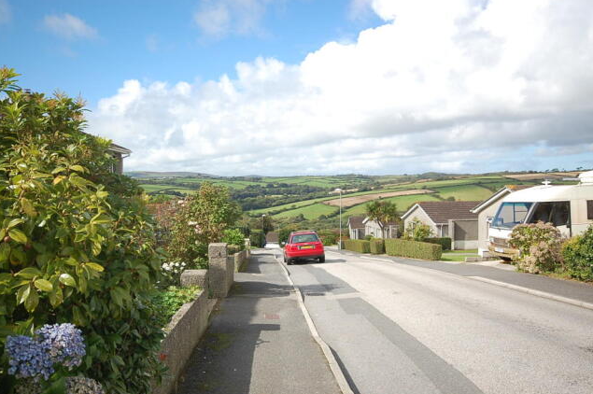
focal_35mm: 31
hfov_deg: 60.3
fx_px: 510
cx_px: 288
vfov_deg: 42.2
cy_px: 201
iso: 200
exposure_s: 1/320
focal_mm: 20
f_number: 9
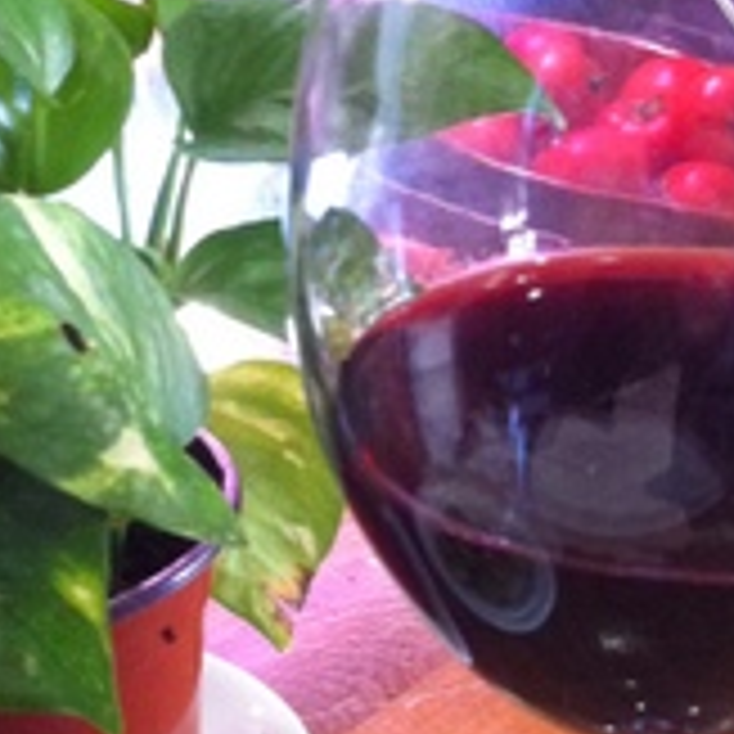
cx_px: 344
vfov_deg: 18.9
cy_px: 563
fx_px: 2183
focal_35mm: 91
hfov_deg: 19.1
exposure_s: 1/15
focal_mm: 3.85
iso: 320
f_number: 2.8
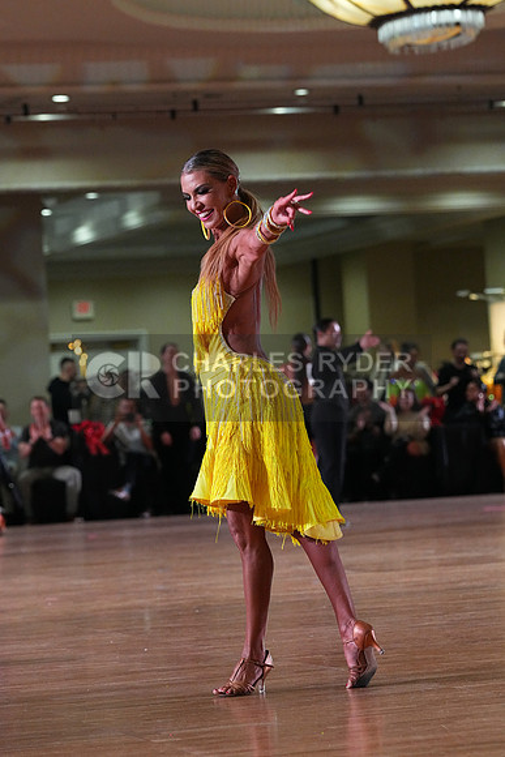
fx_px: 3133
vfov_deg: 13.8
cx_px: 252
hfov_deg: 9.2
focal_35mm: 149
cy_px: 378
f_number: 5.6
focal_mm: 149
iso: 8000
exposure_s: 1/400
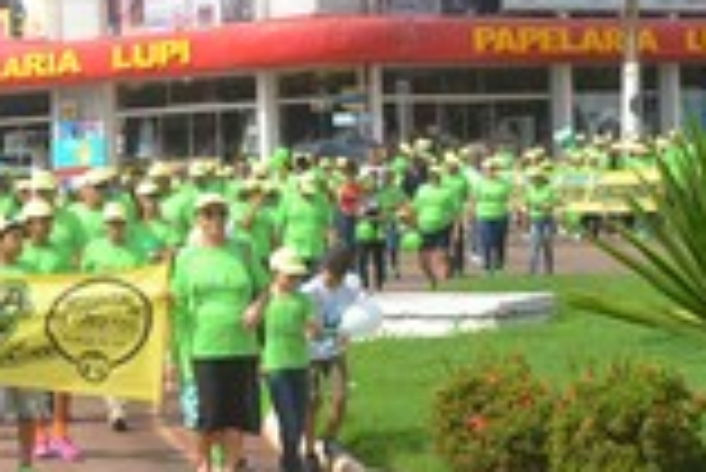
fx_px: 2619
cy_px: 175
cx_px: -265
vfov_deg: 10.3
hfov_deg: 14.6
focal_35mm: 133
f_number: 8
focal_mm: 31
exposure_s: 1/320
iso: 100
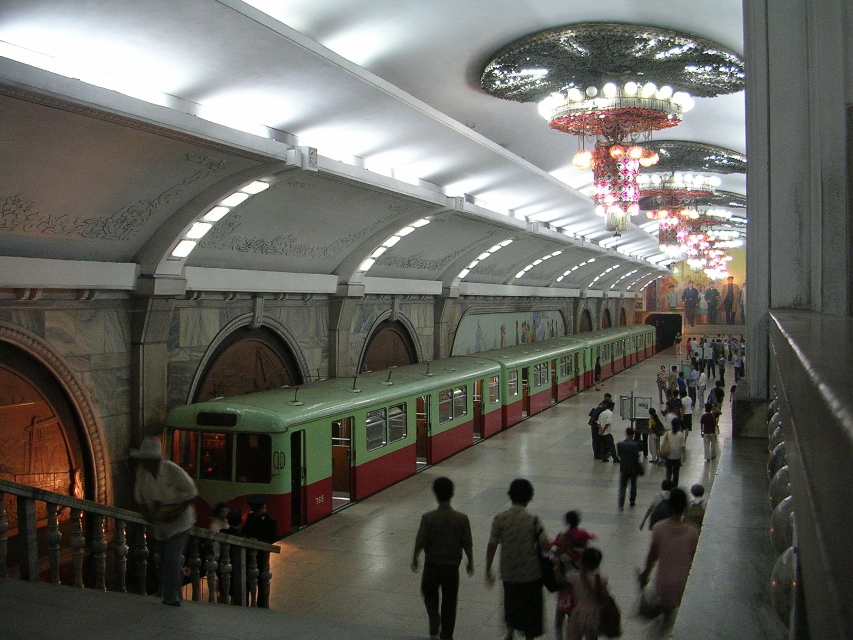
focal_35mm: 38
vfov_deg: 37.7
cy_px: 320
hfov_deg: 49.0
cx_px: 426
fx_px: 936
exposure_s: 1/4.5
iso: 139
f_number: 2.8
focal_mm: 5.8
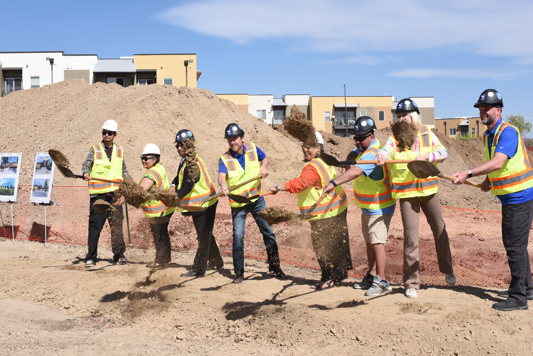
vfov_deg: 27.0
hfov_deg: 39.6
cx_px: 266
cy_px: 178
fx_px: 741
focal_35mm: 50
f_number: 14
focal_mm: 50
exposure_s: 1/320
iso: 250
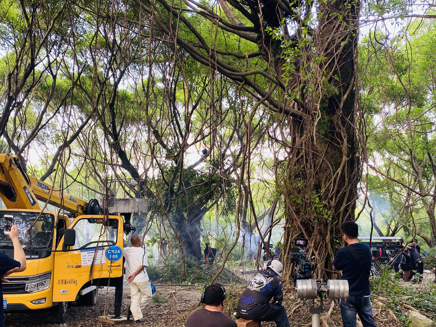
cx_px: 280
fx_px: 466
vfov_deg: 38.3
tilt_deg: +4.0
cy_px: 213
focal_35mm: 37
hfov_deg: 49.5
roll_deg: +0.0
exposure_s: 1/121
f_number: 1.8
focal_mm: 4.25
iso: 32
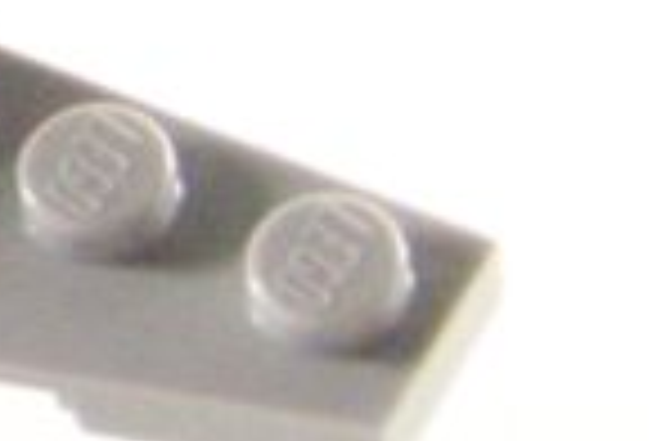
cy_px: -171
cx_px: -1152
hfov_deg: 5.3
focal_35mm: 371
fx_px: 6785
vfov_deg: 3.7
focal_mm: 8.5
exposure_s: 1/60
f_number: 4
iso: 400
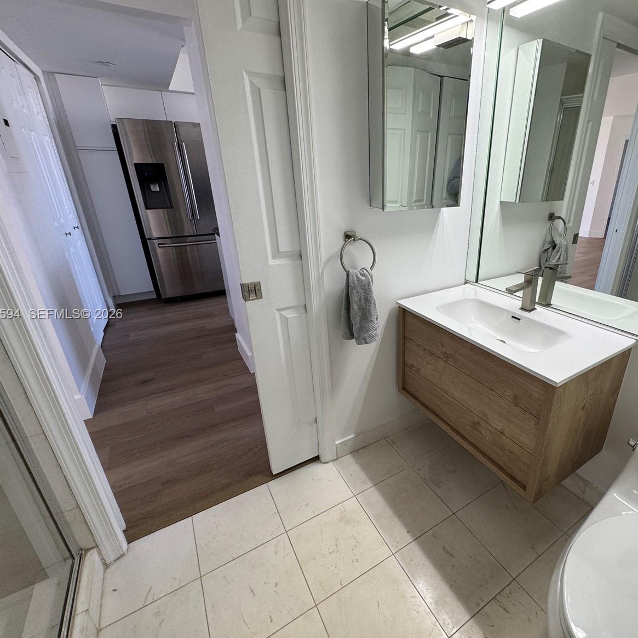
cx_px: 390
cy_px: 315
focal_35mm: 17
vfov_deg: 84.0
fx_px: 354
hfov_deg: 82.7
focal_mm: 2.22
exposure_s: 1/120
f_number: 2.2
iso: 100
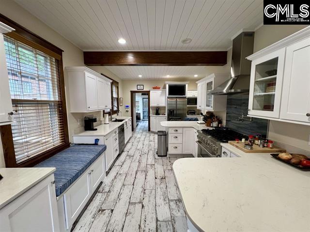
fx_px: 116
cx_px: 155
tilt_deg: -5.6
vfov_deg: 89.9
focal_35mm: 13
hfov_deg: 106.2
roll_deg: -0.1
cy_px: 116
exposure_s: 1/60
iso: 125
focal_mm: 1.57
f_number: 1.8
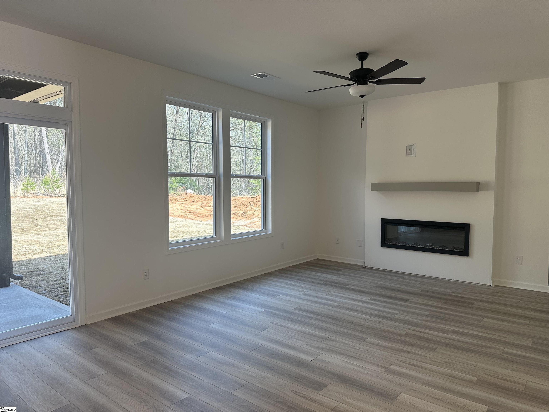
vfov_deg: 56.8
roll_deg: -0.6
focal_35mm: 24
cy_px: 206
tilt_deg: -2.4
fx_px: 381
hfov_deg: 71.6
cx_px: 274
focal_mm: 6.86
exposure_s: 1/229
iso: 80
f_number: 1.78
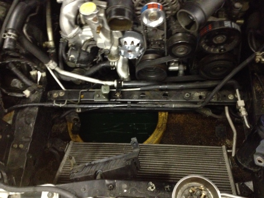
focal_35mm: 35
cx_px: 132
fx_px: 267
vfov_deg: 40.7
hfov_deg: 52.6
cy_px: 99
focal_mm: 4.28
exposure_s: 1/15
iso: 800
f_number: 2.4
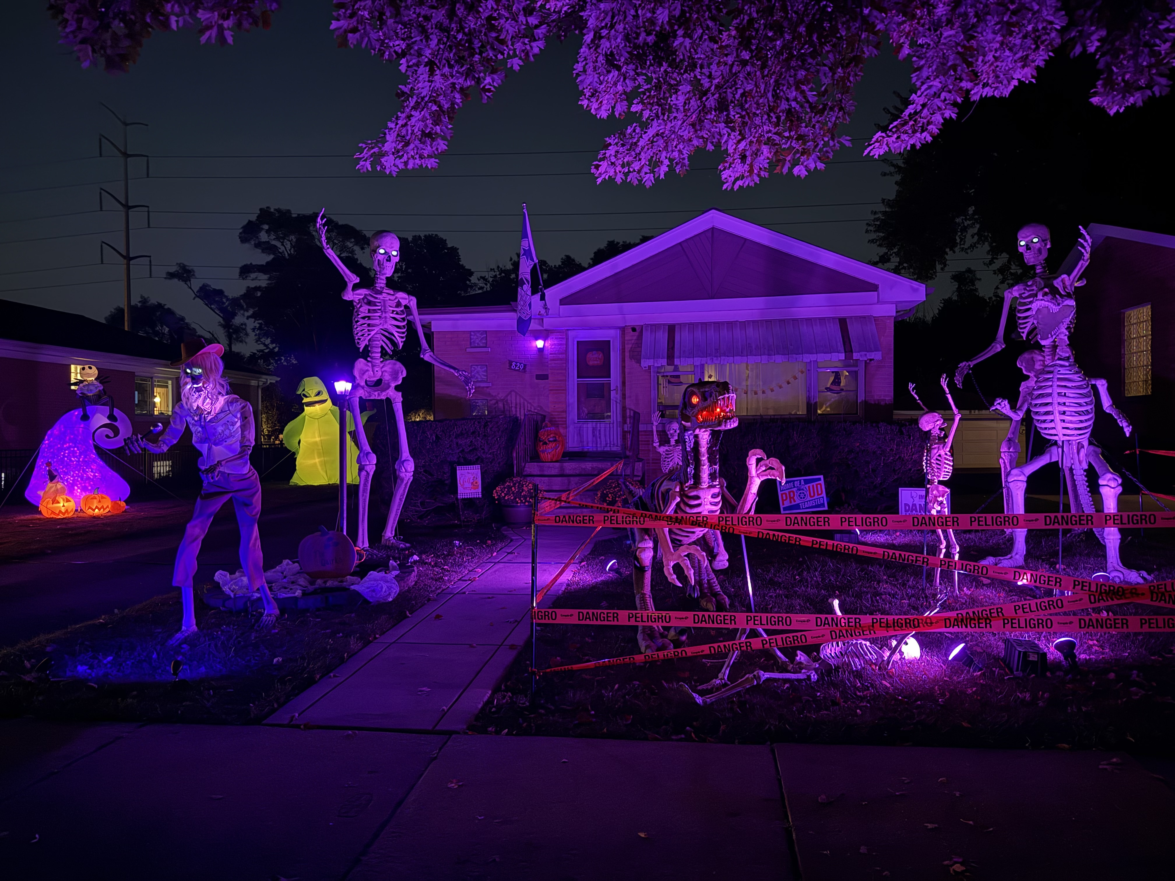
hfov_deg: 71.6
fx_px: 815
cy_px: 440
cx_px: 588
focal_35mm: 24
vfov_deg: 56.8
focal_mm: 6.76
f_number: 1.78
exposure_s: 1/15
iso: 2000
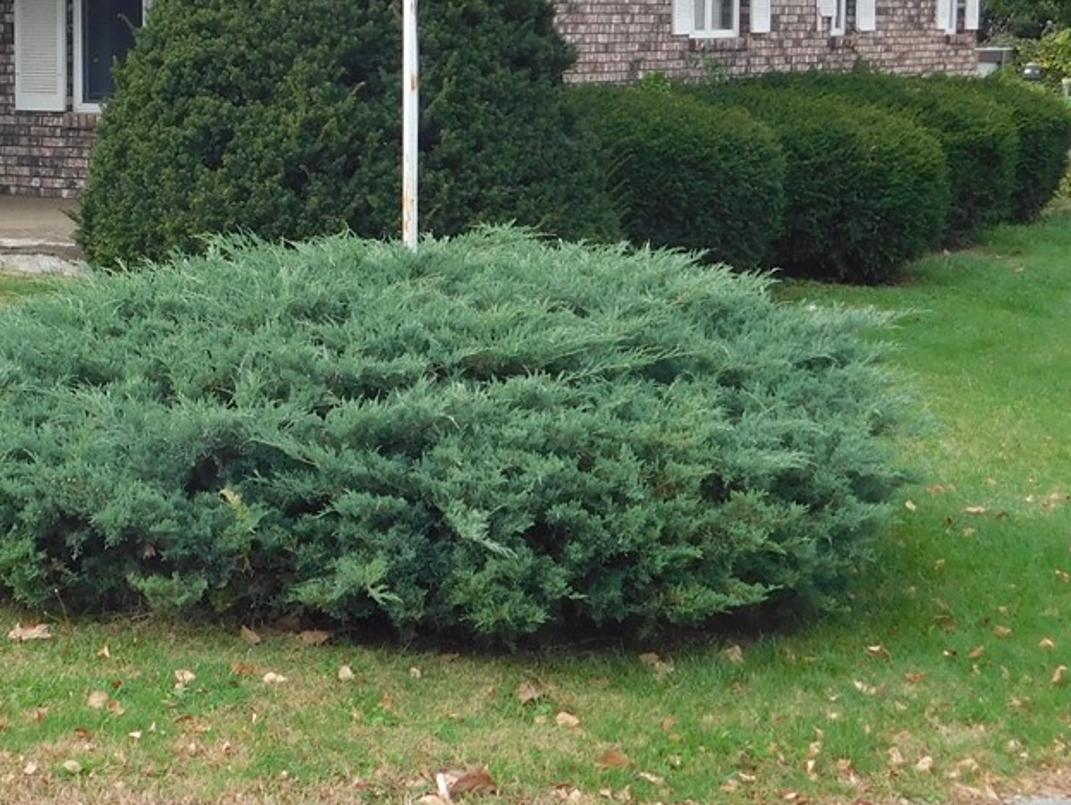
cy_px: 229
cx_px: 160
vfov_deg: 19.1
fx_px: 2384
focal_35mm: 77
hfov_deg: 24.8
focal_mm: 5.3
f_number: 3.2
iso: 125
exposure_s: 1/250
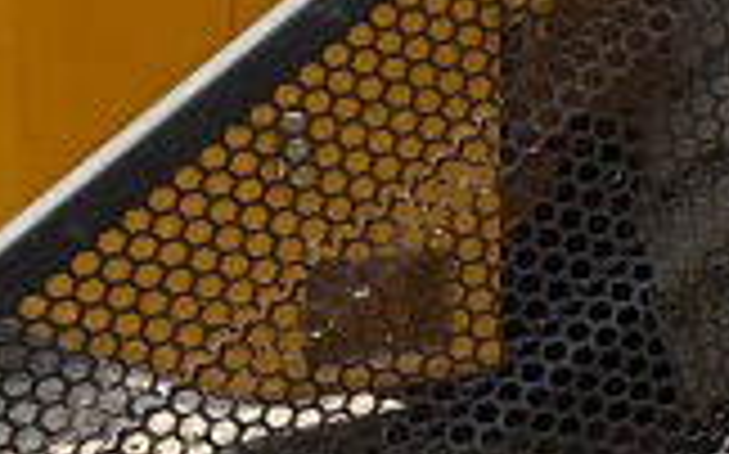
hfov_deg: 8.1
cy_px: -503
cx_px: 2686
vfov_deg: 6.7
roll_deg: +0.0
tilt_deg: +4.3
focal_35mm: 189
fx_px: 3752
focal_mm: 6.86
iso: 80
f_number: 1.78
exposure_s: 1/4348
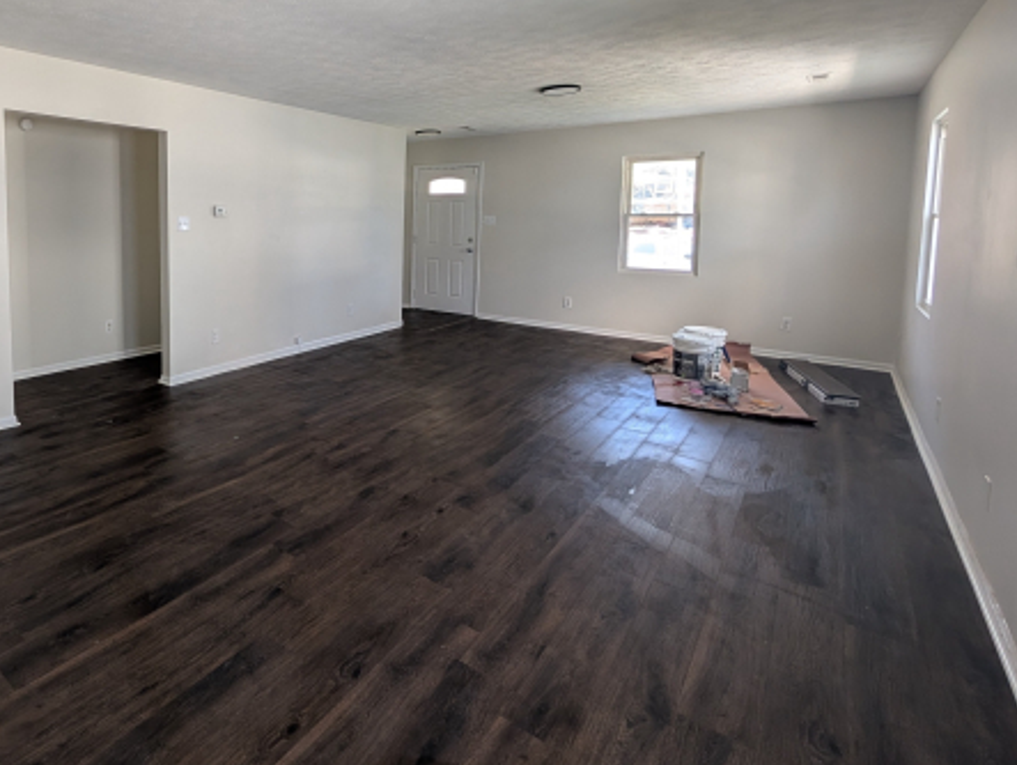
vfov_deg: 69.8
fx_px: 529
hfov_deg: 82.9
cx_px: 296
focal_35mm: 18
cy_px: 260
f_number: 1.7
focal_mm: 2.02
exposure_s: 1/40.6
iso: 53
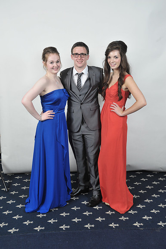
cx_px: 83
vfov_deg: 43.6
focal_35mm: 45
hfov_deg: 29.8
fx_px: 312
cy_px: 124
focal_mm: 45
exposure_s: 1/160
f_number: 7.1
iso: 1000
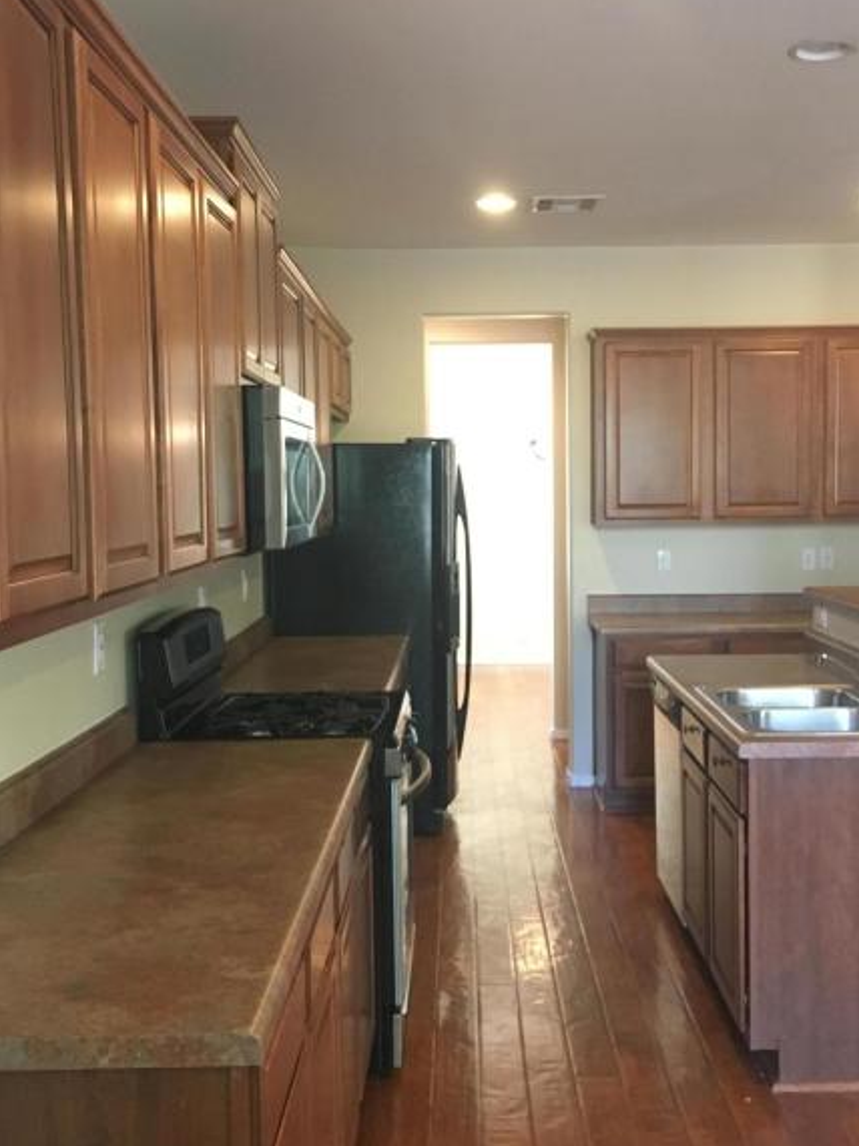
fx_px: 1291
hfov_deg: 36.8
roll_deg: +0.6
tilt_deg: -4.2
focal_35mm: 39
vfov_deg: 47.9
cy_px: 586
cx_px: 478
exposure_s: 1/30
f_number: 2.2
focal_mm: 4.15
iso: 200
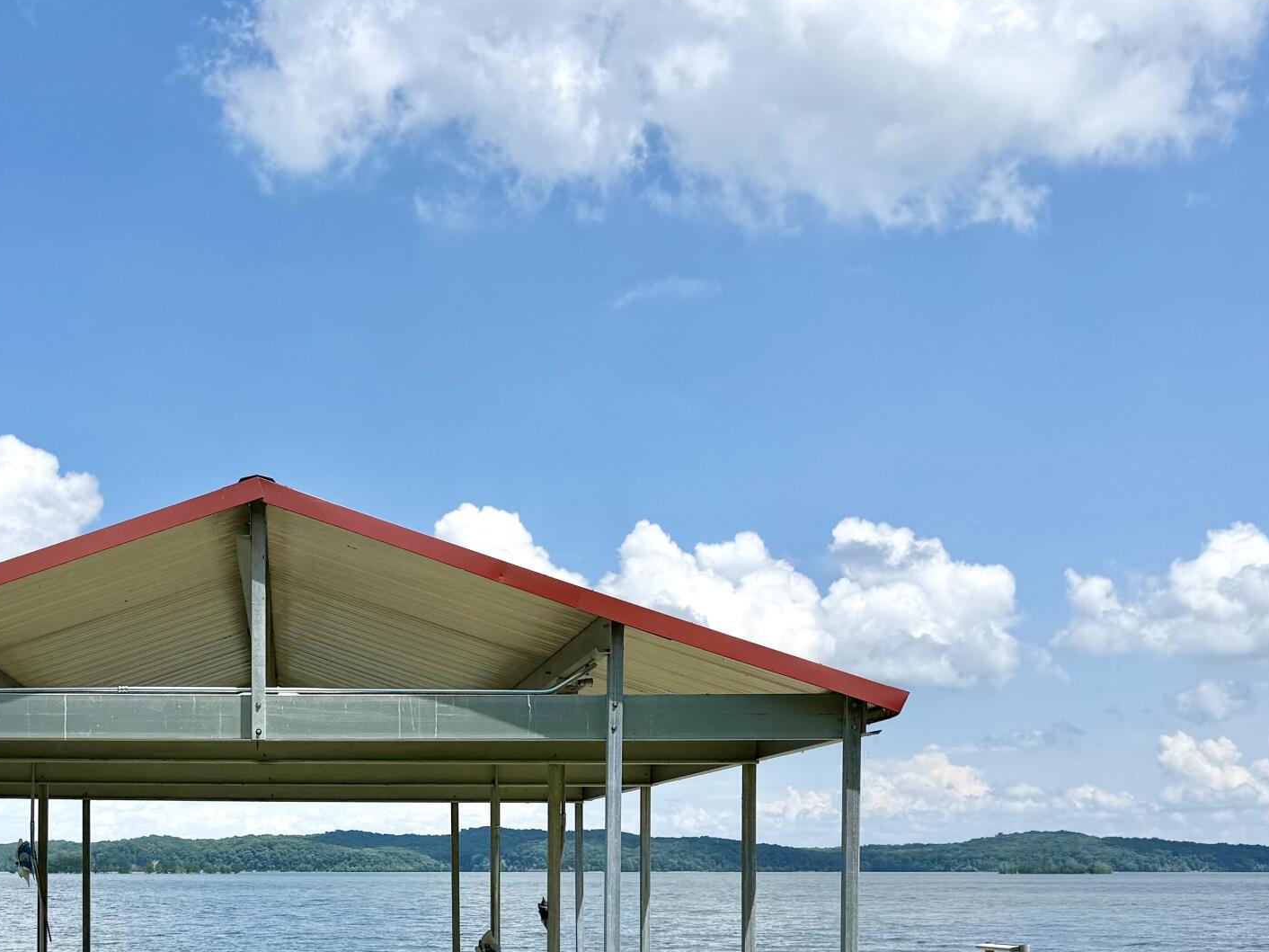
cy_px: 870
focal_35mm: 51
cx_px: 330
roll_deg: +0.3
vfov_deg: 27.5
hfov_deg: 36.7
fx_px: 1870
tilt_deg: +0.8
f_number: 1.78
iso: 80
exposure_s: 1/9091
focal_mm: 6.76
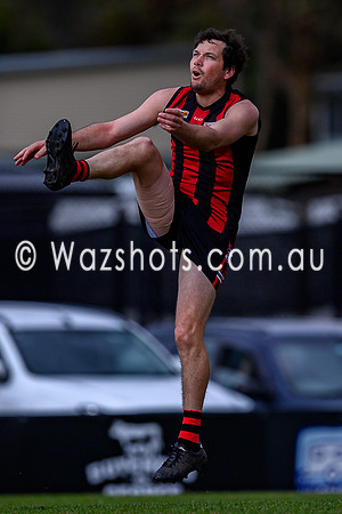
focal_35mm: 987
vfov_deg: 2.1
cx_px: 217
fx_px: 14063
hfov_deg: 1.4
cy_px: 282
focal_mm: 500
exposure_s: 1/1600
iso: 180
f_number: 4
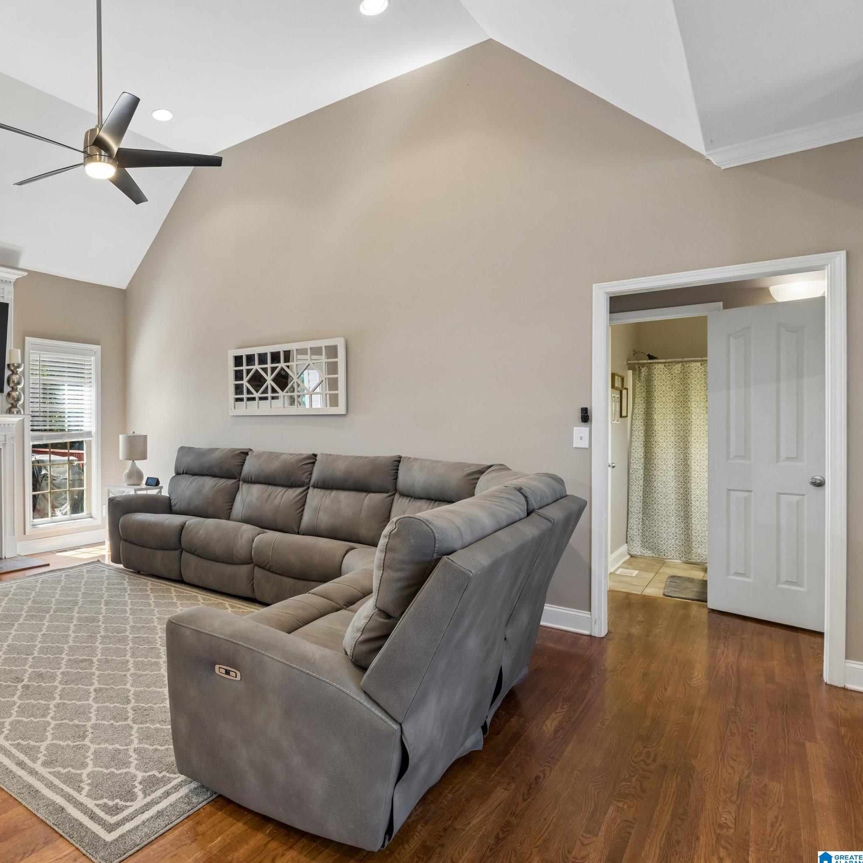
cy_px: 427
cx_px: 203
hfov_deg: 67.0
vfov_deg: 72.1
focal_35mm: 21
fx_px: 592
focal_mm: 16
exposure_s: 1/3.33
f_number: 13
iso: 400
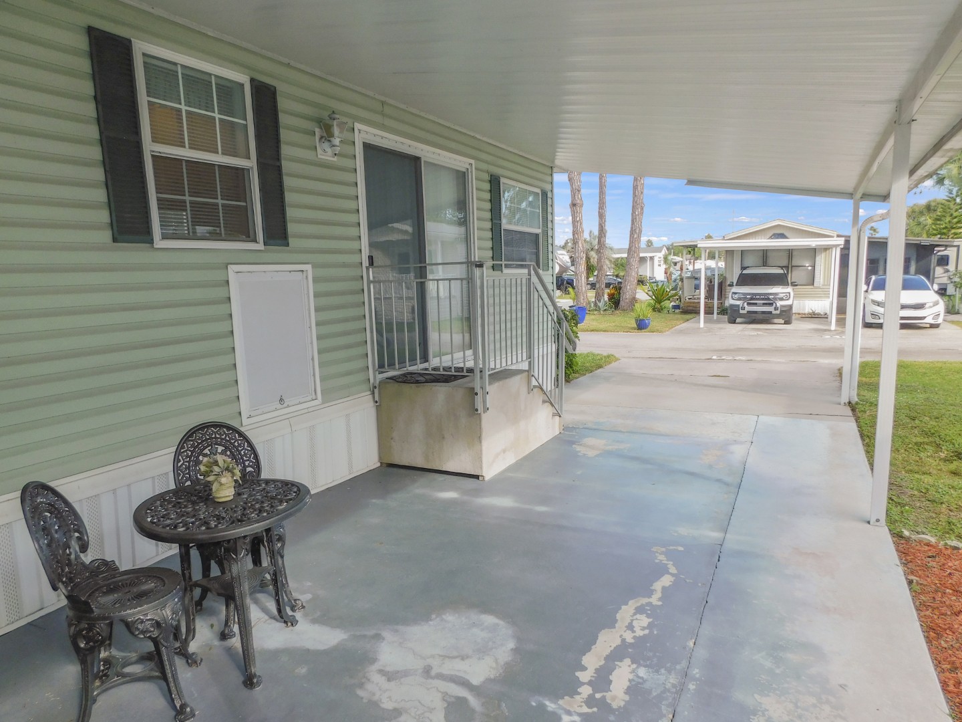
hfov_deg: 73.9
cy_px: 361
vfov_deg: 58.9
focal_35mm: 23
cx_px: 481
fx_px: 639
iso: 125
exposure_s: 1/320
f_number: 3
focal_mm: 4
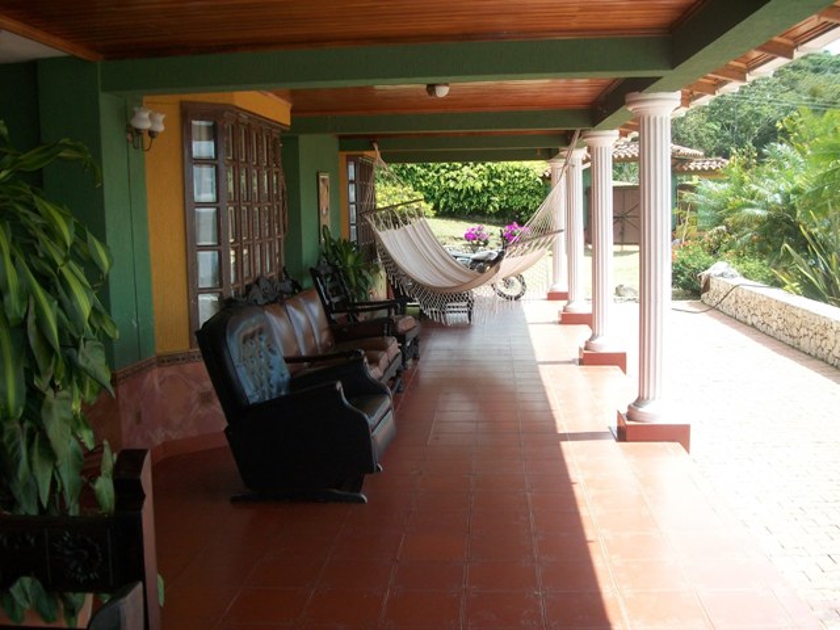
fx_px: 777
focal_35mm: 32
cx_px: 420
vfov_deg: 44.2
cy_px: 315
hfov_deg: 56.8
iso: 80
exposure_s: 1/400
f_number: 2.9
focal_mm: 5.7
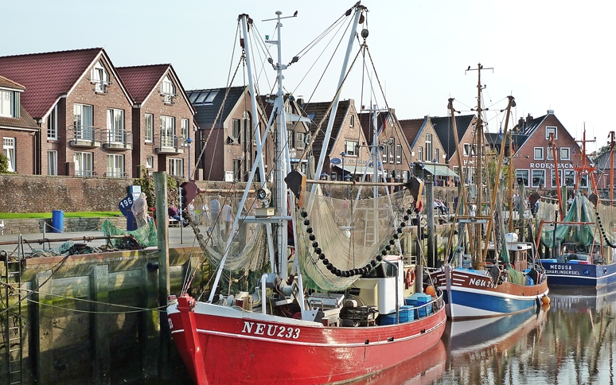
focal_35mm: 57
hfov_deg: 35.7
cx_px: 313
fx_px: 957
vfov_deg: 22.7
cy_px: 228
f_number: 3.8
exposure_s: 1/320
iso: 125
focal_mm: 8.5
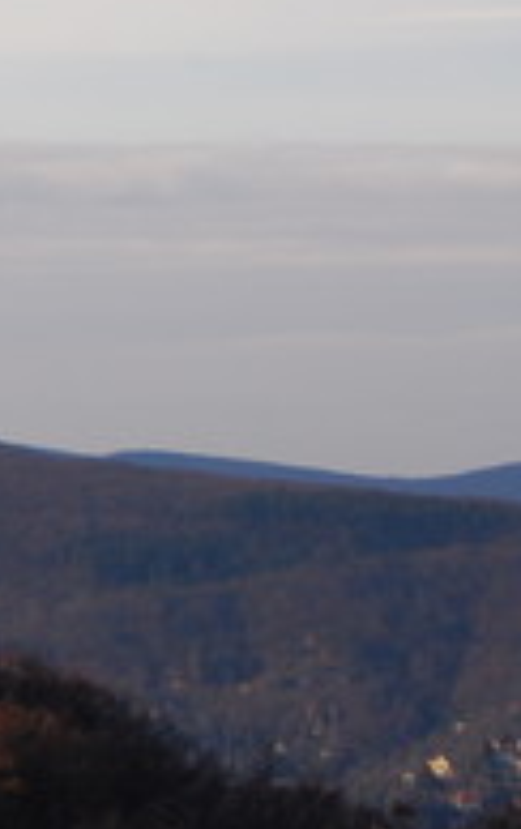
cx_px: -841
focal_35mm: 277
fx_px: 6258
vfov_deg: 7.6
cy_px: 278
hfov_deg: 4.6
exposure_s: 1/400
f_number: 10
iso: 400
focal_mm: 55
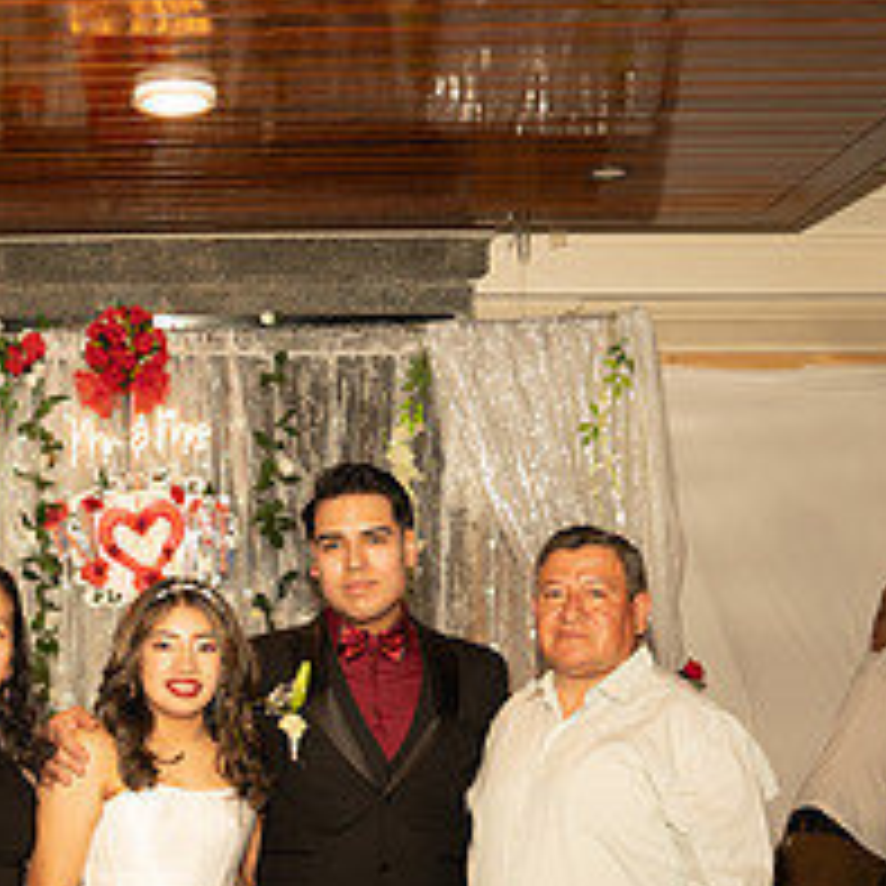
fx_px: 1737
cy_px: 776
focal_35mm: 60
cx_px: -13
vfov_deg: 27.7
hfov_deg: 26.9
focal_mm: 24
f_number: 4
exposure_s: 1/80
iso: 500
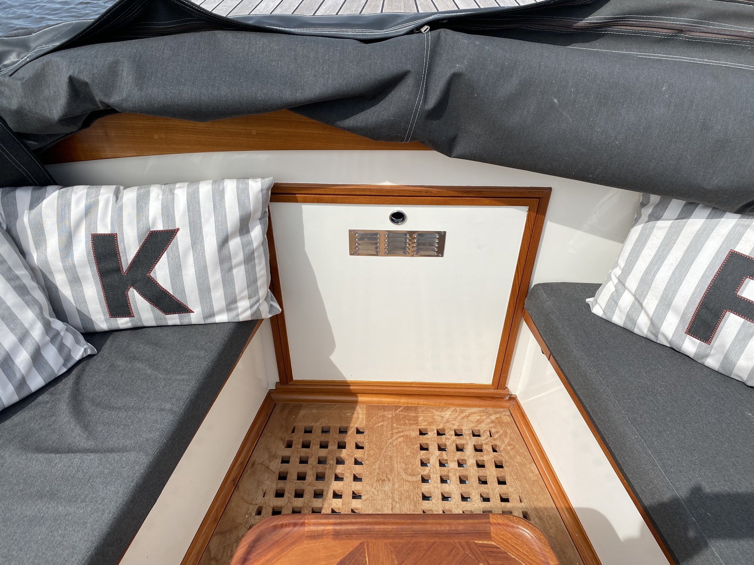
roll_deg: +0.1
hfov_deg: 67.3
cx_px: 377
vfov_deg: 53.1
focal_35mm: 26
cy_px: 282
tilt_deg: -39.9
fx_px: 566
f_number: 1.8
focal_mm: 4.25
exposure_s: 1/3497
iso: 32
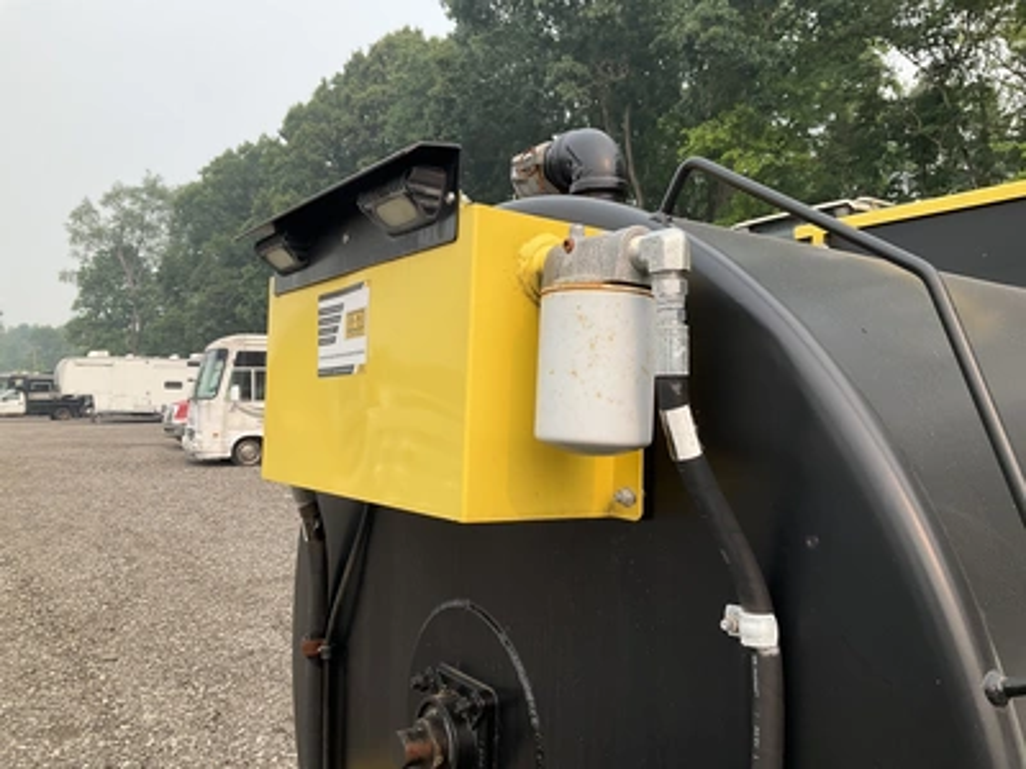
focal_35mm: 29
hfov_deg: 61.7
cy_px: 384
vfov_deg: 48.2
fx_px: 860
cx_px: 513
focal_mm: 3
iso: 25
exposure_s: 1/728
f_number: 1.8
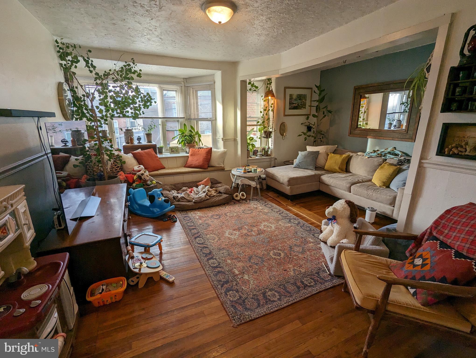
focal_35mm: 16
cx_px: 238
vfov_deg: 78.2
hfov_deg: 94.4
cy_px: 179
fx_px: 220
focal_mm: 2.35
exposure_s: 1/120
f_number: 2.2
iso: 94
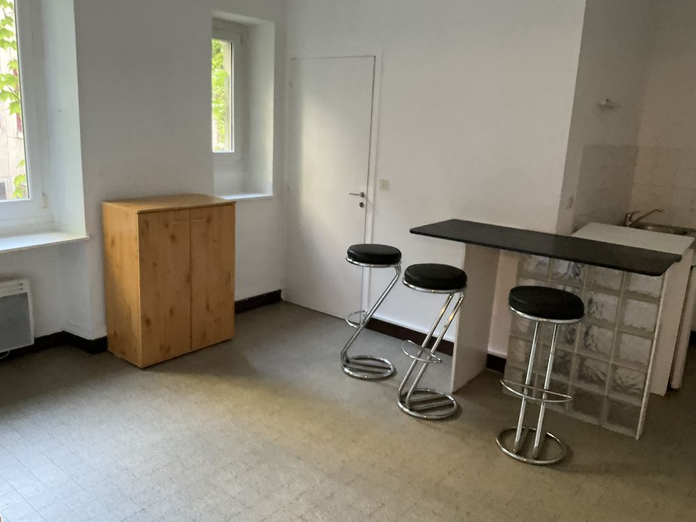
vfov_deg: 48.2
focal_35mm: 29
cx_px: 348
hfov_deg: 61.7
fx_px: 583
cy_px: 261
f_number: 1.8
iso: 250
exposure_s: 1/60
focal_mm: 3
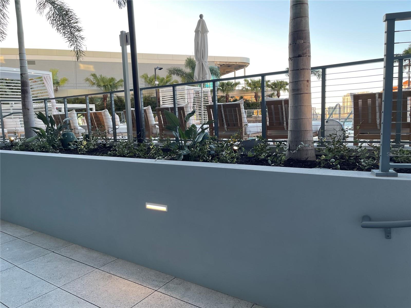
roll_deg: +2.2
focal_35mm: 25
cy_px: 154
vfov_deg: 54.9
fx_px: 297
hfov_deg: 69.4
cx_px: 206
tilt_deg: -6.6
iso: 32
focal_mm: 5.1
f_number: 1.6
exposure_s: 1/152
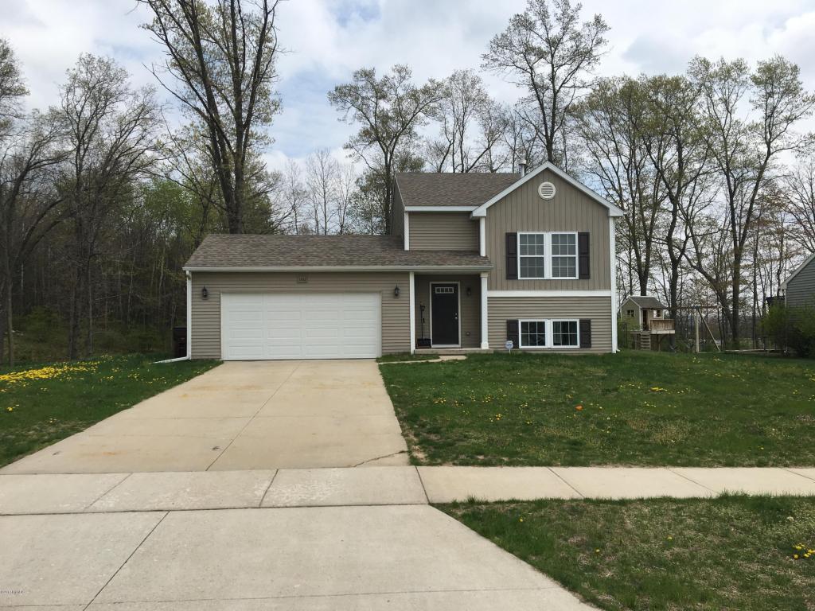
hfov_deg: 61.7
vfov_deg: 48.2
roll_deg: +0.3
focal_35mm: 29
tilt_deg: +1.7
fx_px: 683
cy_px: 306
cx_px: 408
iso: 25
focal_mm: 4.15
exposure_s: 1/2262
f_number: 2.2
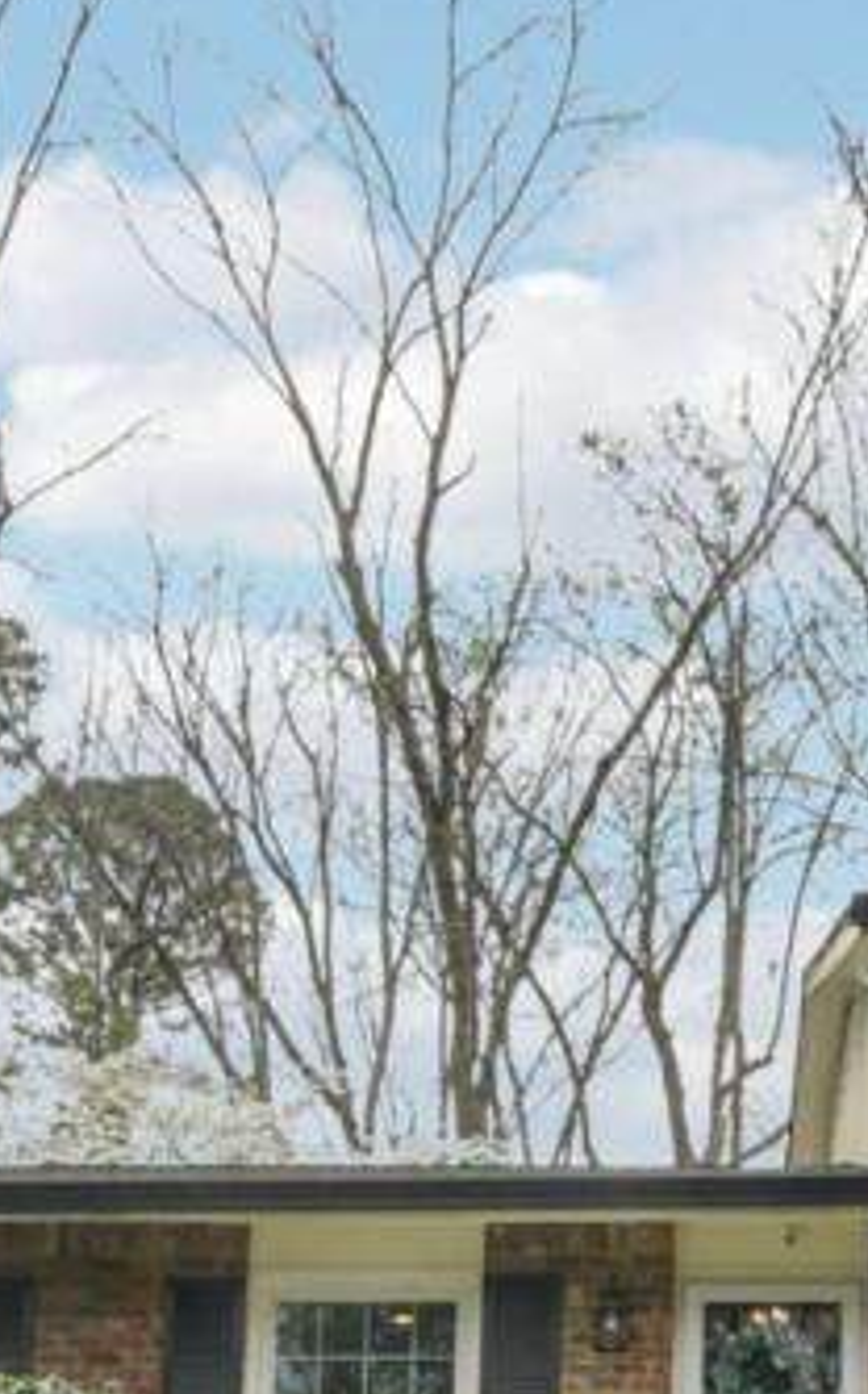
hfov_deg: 23.4
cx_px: 580
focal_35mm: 55
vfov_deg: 36.9
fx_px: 2087
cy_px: 705
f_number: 8
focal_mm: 15
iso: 200
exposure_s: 1/250
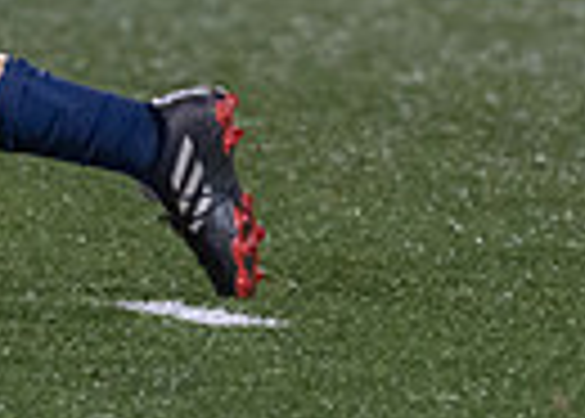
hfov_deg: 1.5
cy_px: -642
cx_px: 84
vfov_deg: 1.1
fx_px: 21743
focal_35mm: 1308
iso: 2000
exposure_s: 1/1000
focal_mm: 200
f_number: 2.8
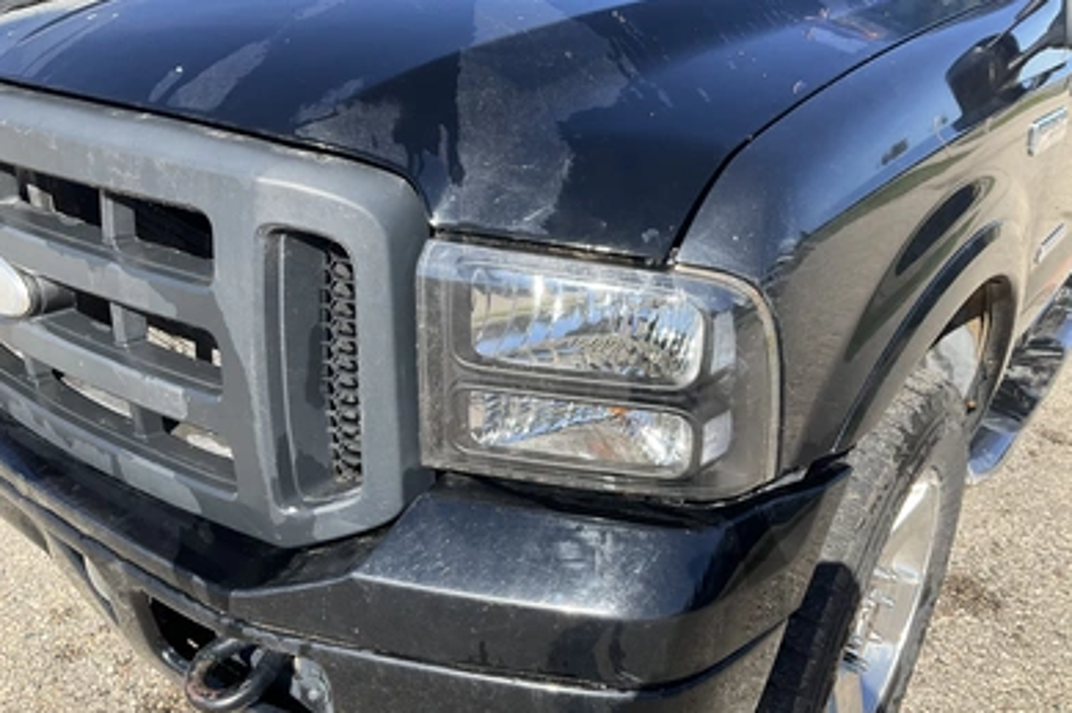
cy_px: 347
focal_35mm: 31
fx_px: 923
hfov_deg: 60.3
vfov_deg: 42.3
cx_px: 548
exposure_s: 1/691
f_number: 1.8
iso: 25
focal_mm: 3
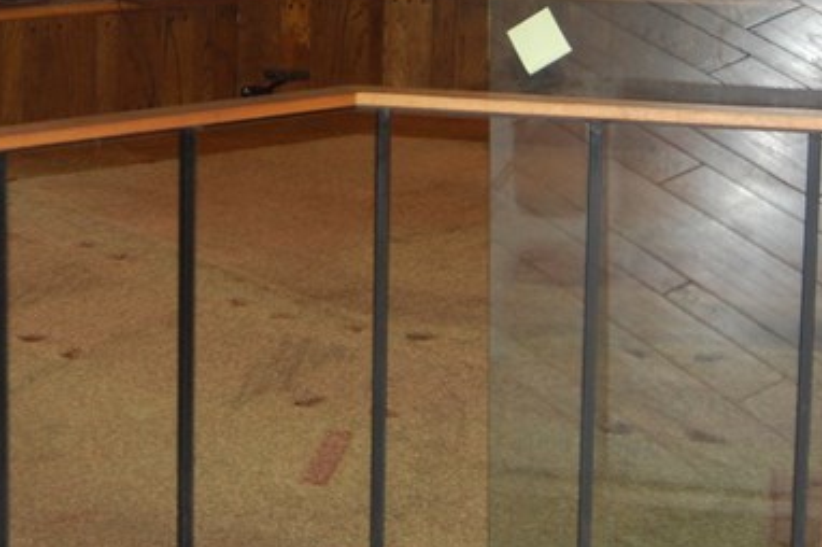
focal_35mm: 111
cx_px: 206
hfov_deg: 18.3
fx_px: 2532
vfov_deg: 12.1
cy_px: -80
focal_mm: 26
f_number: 4.2
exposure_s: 1/60
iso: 400
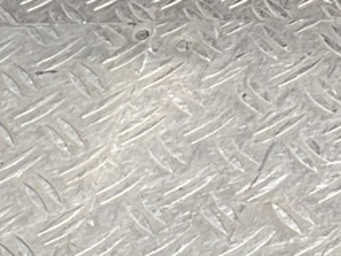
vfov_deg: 6.3
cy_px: -239
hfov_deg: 8.5
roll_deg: +10.8
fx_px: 2268
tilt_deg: -37.7
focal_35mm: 230
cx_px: 432
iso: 16
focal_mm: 3
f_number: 1.8
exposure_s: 1/233
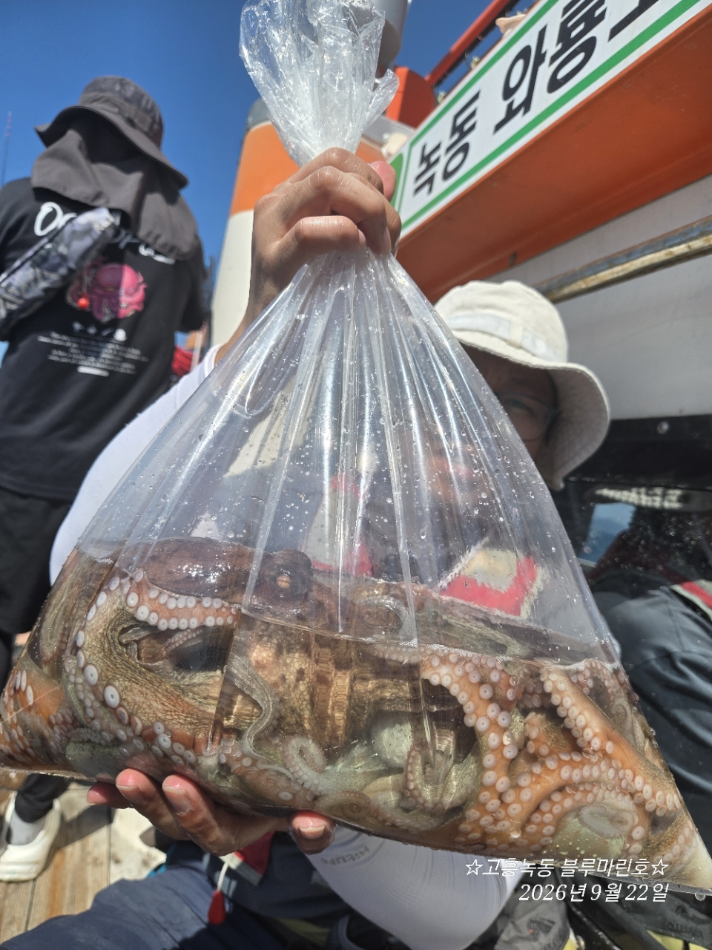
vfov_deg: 73.9
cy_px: 475
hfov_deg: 58.9
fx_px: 631
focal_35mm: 23
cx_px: 356
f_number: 1.8
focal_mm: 5.4
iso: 40
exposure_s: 1/2921
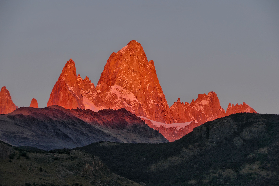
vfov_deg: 9.2
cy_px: 93
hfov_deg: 13.8
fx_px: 1155
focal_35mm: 149
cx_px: 140
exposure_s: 1/100
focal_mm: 54.2
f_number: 3.9
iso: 125
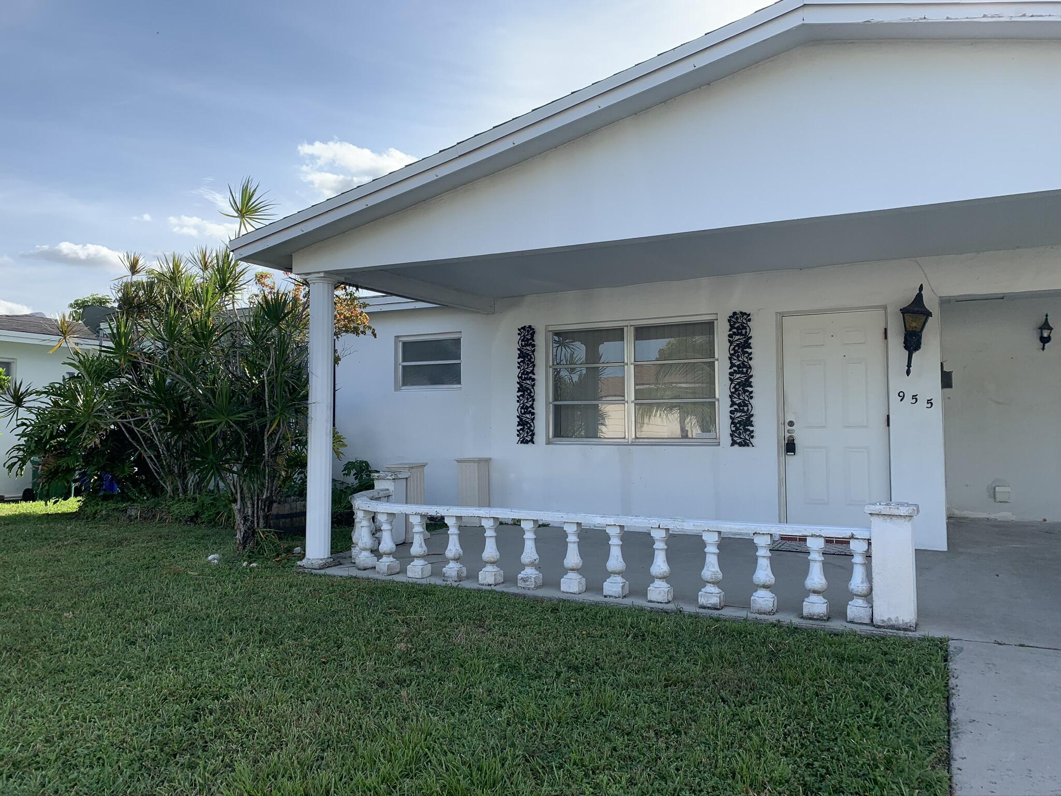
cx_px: 530
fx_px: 797
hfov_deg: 67.3
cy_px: 398
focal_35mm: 26
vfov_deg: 53.1
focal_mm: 4.25
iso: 25
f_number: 1.8
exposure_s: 1/1111
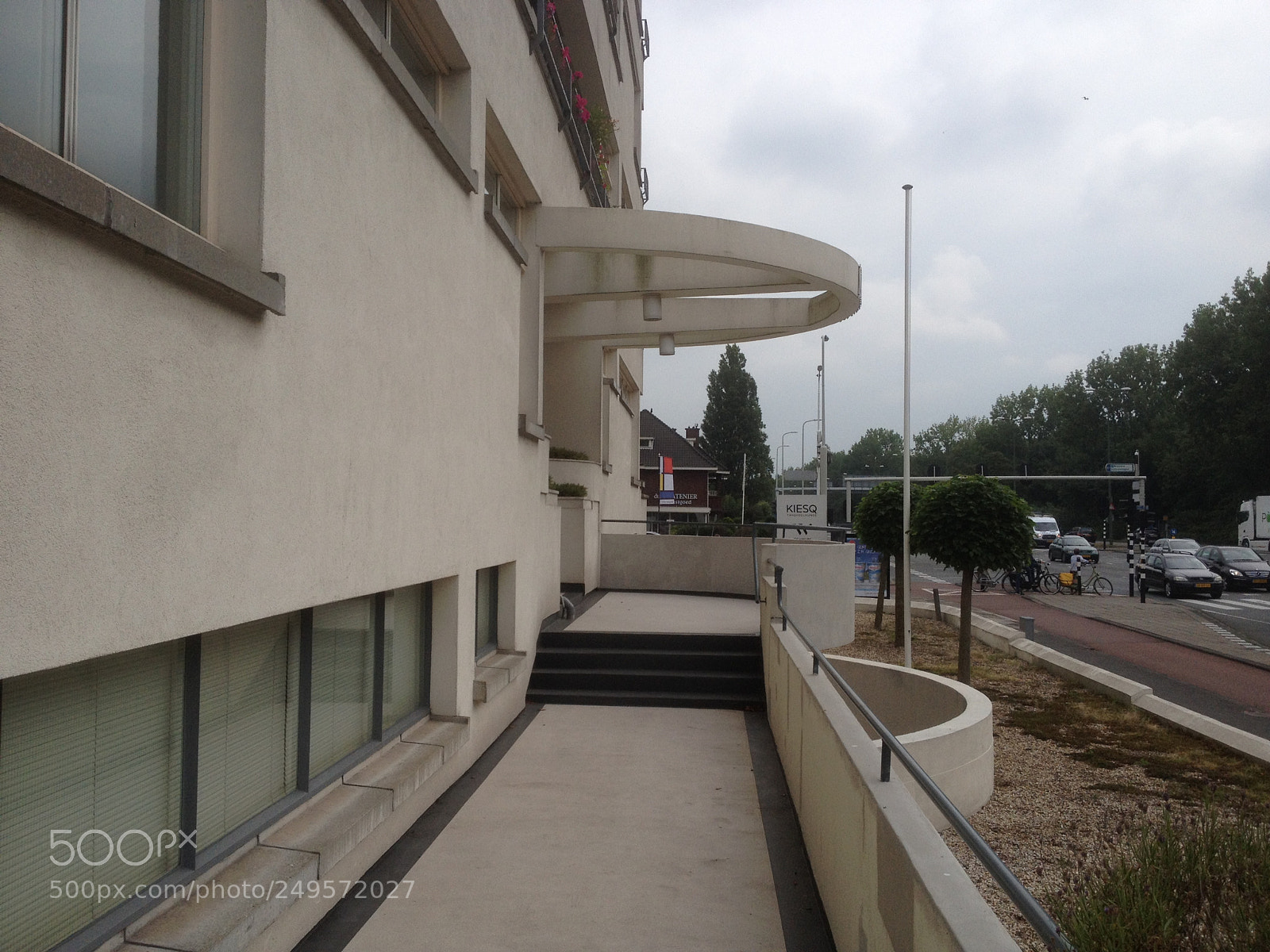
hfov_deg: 52.6
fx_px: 1284
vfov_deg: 40.7
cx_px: 635
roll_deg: -1.5
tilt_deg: +2.0
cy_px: 476
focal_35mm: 35
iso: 50
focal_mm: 4.28
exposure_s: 1/2304
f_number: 2.4
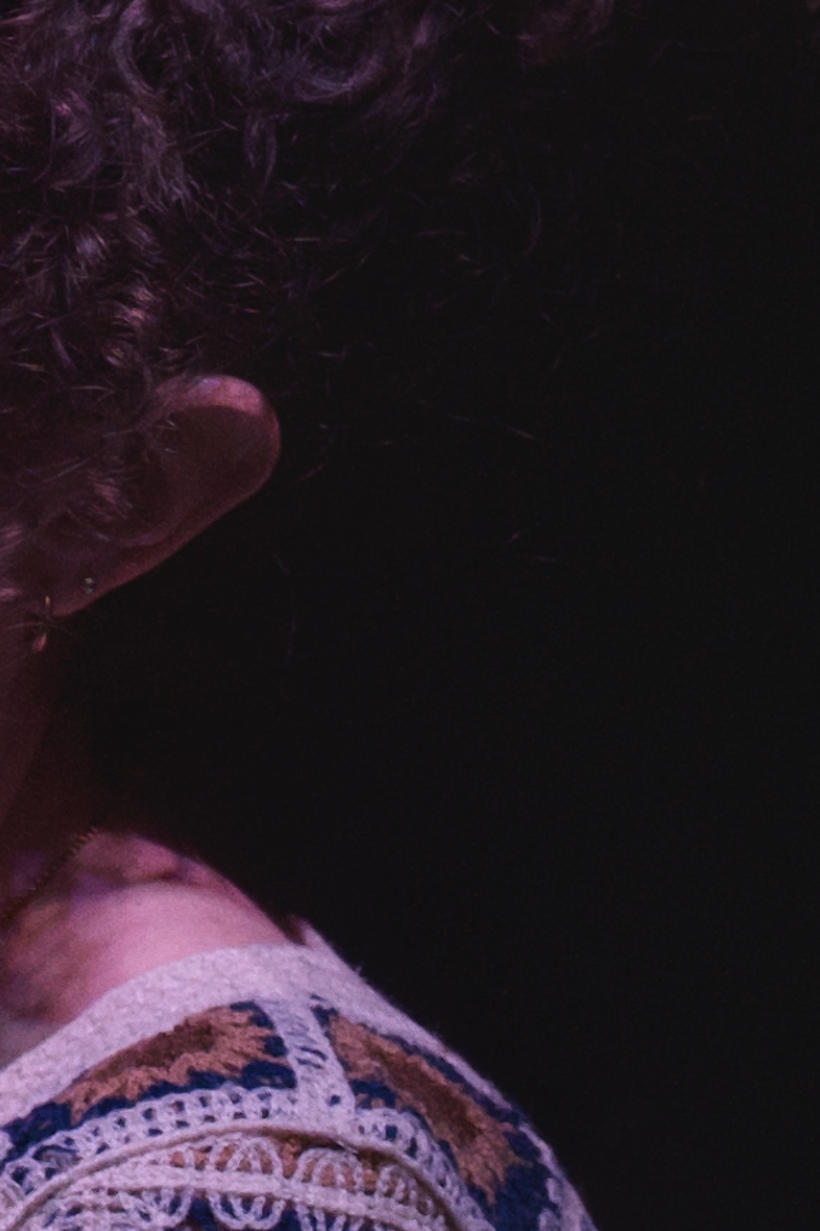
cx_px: -375
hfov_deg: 1.8
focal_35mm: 775
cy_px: 130
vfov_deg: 2.7
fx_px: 26495
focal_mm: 84.3
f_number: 4.5
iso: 1600
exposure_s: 1/125
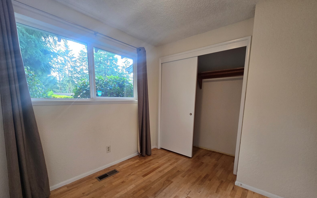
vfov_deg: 77.9
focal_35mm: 14
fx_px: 121
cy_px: 117
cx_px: 157
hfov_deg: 105.3
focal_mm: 2.2
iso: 125
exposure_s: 1/60
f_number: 2.2
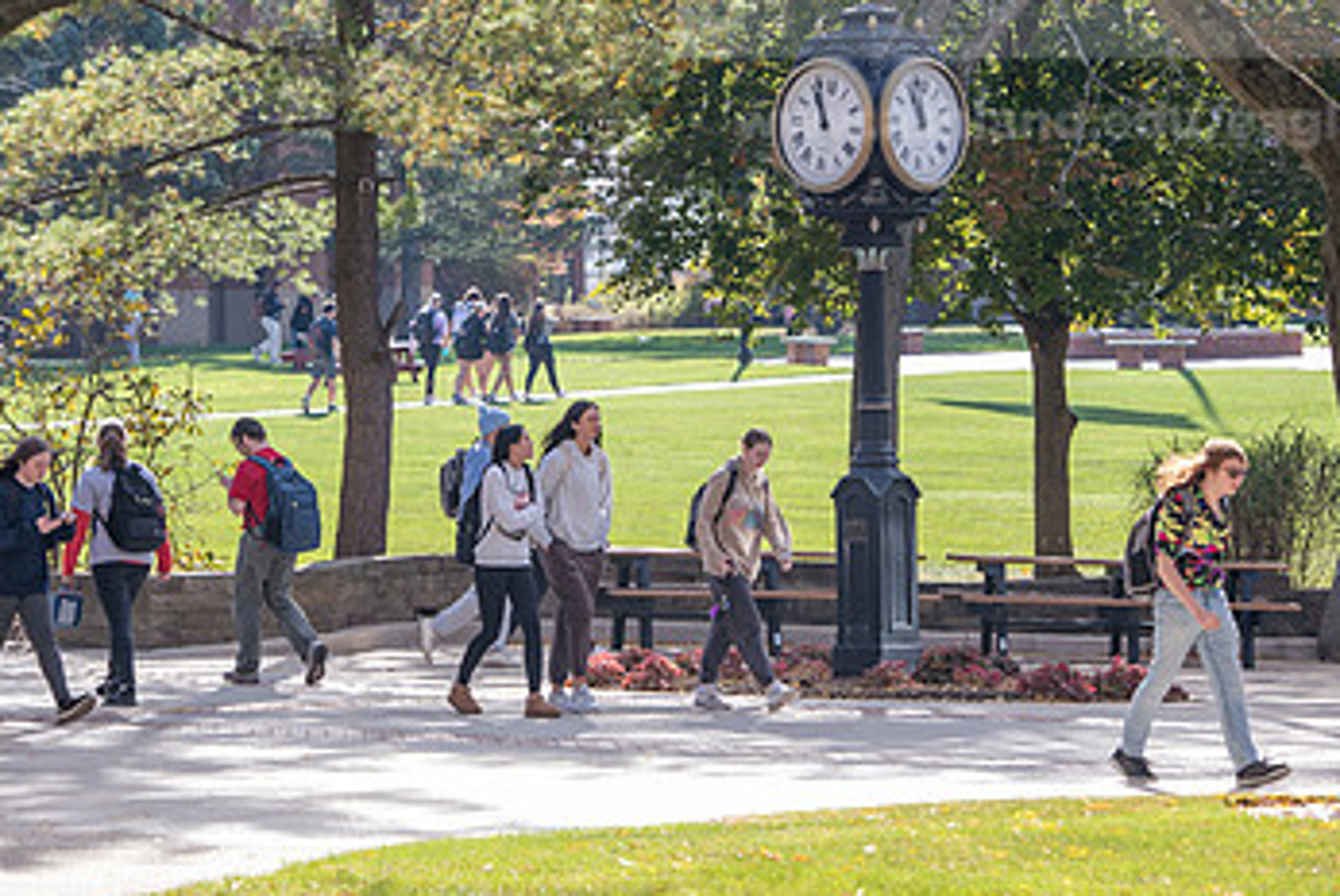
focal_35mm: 187
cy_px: 203
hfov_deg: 11.0
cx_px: 560
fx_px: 6966
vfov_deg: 7.3
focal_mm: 112
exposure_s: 1/400
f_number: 4.5
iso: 200
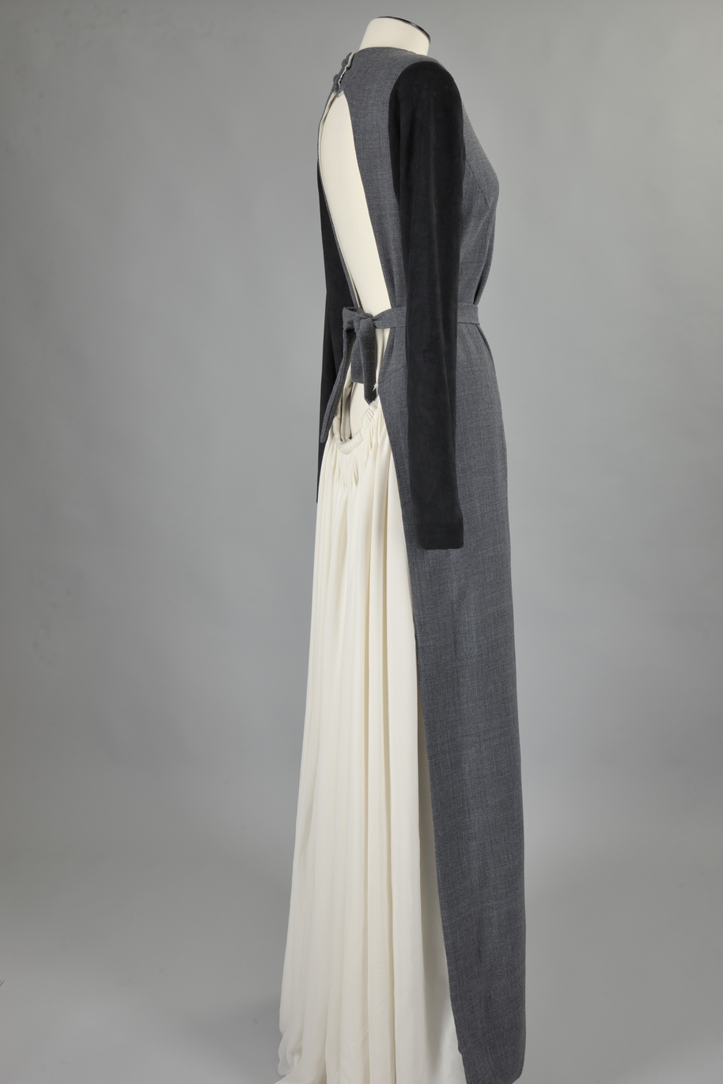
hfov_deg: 37.8
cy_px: 567
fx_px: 1054
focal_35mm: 35
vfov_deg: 54.4
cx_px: 380
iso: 100
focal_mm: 32
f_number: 11
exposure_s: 1/160
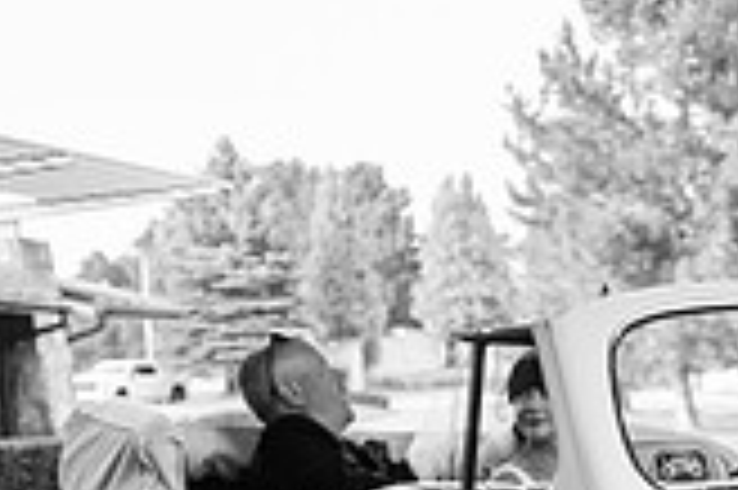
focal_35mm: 104
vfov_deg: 12.4
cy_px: 778
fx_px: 2130
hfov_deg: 18.4
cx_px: 927
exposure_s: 1/500
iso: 1000
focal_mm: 28
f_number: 2.8
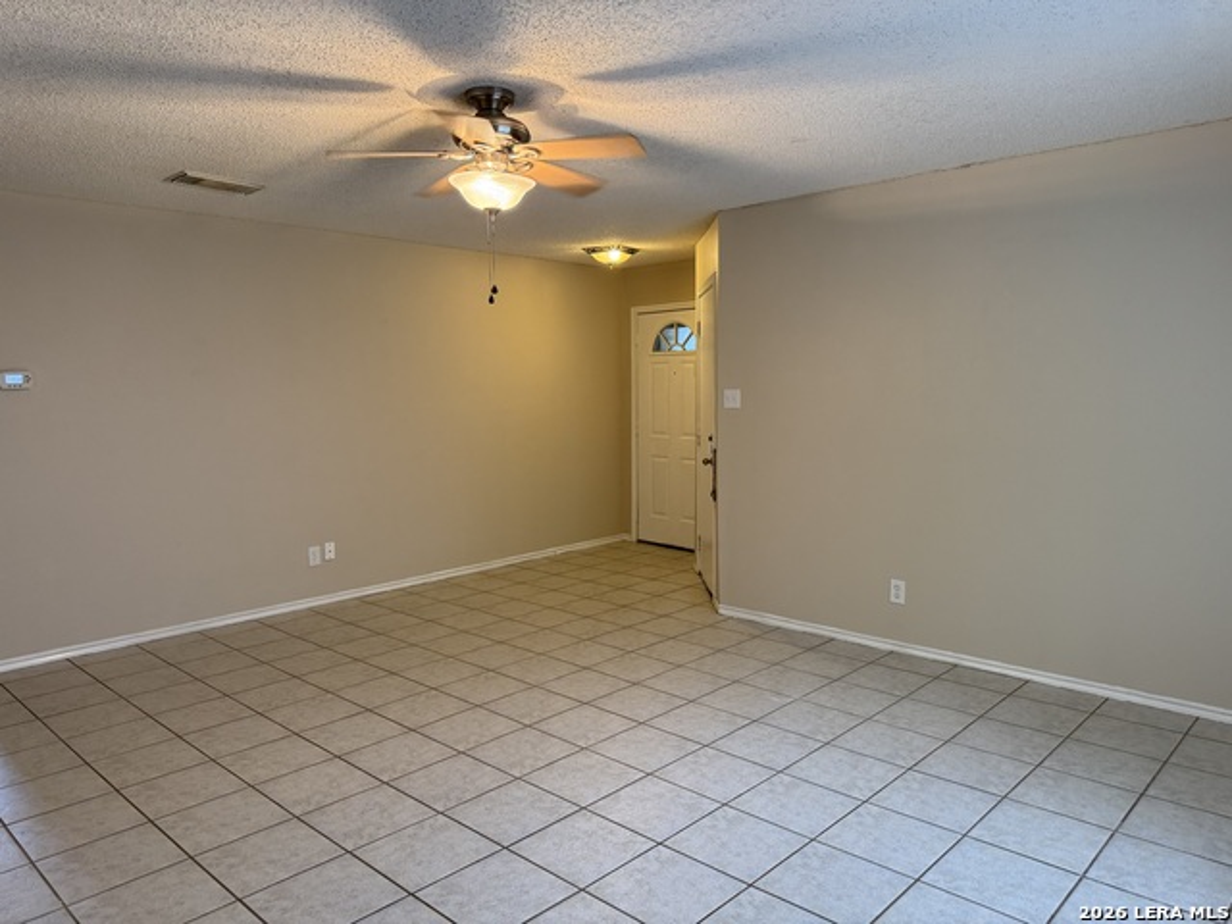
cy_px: 462
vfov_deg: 56.8
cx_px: 616
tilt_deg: -5.8
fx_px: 854
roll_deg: +0.0
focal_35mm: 24
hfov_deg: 71.6
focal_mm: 6.76
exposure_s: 1/60
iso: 200
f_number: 1.78
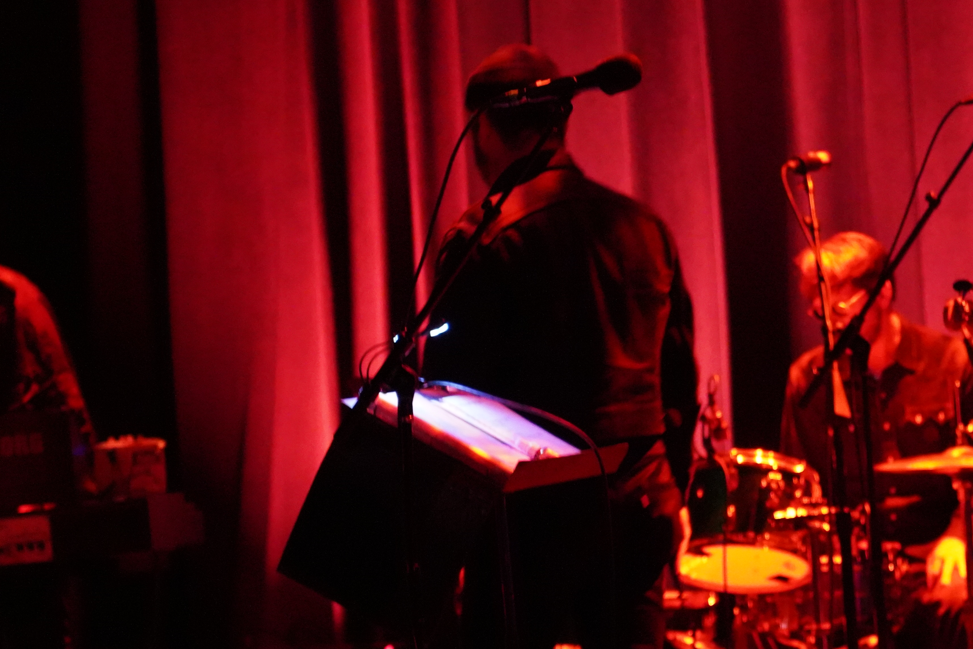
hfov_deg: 11.1
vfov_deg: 7.5
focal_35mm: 184
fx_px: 4973
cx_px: 847
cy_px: 368
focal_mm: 105
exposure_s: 1/60
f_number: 4
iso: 12800
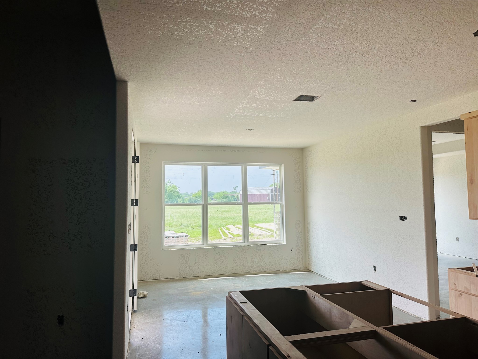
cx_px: 239
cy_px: 180
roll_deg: -0.2
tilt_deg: +4.0
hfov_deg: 71.6
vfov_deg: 56.8
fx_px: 331
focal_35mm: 24
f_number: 1.78
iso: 80
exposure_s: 1/623
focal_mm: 6.86
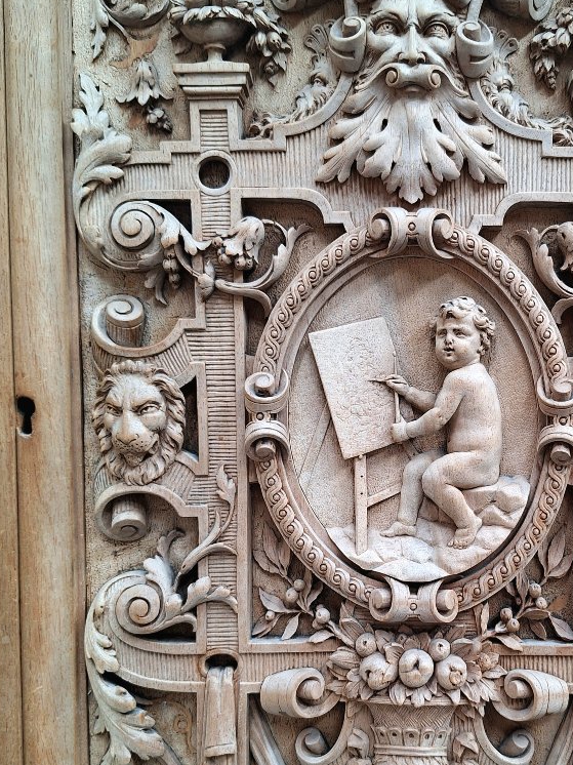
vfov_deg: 50.0
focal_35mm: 37
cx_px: 437
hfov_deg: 37.6
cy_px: 443
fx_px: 817
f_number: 1.8
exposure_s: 1/50
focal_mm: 5.54
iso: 100
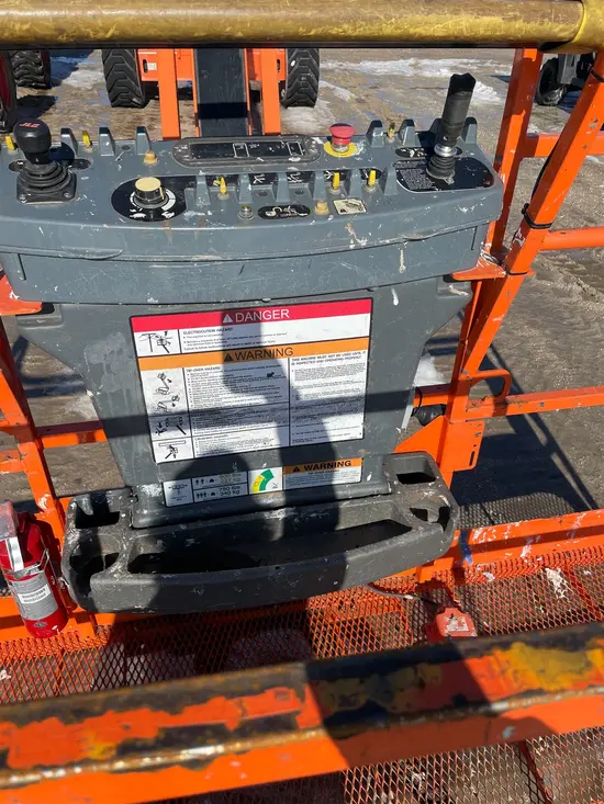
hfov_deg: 53.1
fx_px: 605
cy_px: 402
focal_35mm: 26
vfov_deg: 67.3
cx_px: 302
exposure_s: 1/3731
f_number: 1.6
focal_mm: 4.2
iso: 32
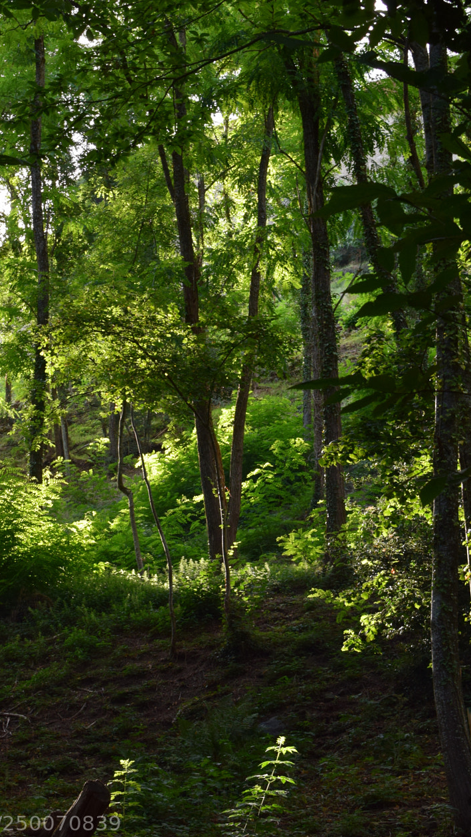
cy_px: 344
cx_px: 127
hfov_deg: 11.0
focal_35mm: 110
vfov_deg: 19.5
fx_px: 2436
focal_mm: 55
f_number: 9
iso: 400
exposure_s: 1/100
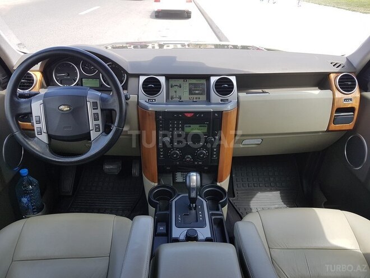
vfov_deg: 53.1
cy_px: 139
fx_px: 278
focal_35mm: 26
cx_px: 185
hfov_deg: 67.3
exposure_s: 1/358
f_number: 1.7
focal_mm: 4.2
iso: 40
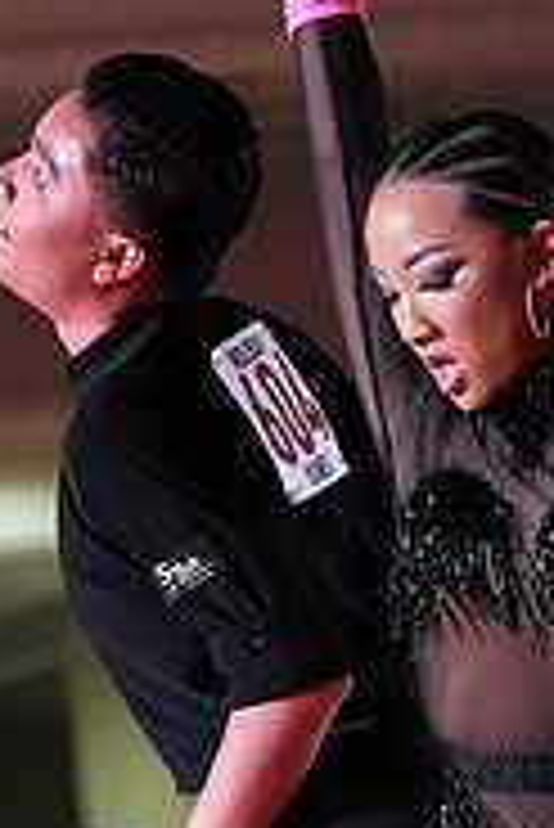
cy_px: 1066
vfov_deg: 4.2
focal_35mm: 492
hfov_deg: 2.8
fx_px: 11335
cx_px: 349
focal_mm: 156
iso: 10000
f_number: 5
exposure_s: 1/400
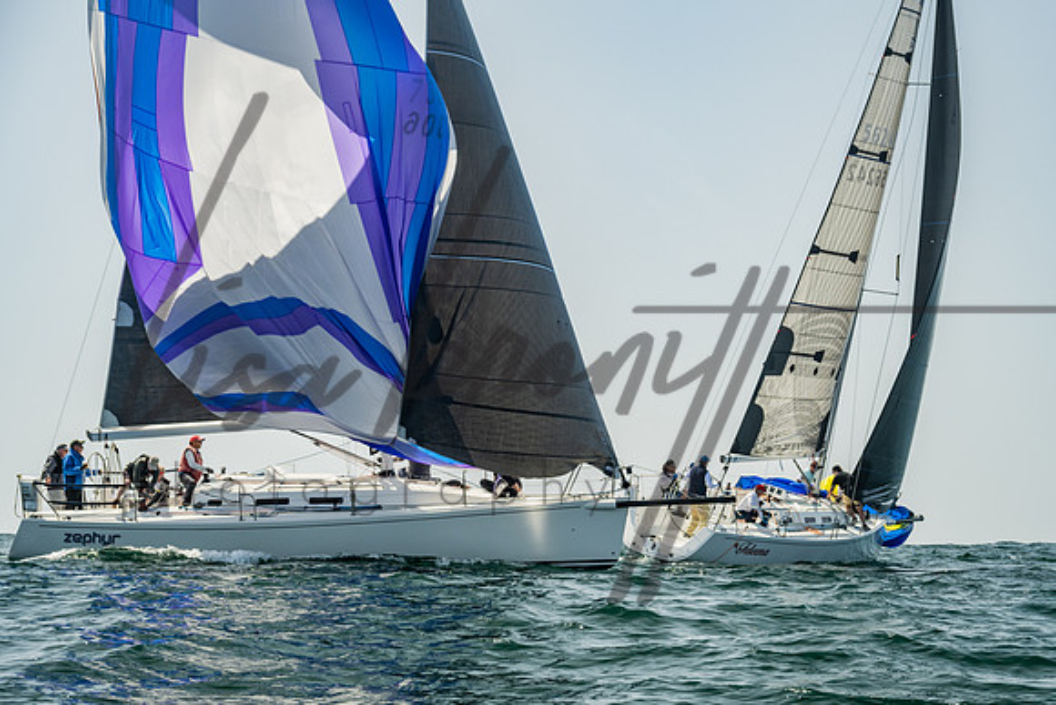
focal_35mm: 82
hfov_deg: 24.6
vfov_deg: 16.6
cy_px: 410
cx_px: 623
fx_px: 2414
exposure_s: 1/800
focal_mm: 69
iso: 320
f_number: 6
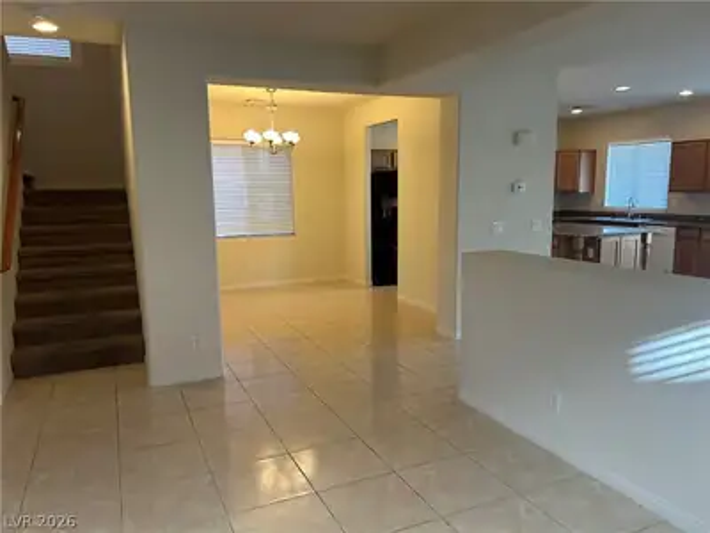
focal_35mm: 26
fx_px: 533
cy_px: 266
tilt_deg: -9.0
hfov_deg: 67.3
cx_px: 355
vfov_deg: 53.1
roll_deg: +0.6
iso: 125
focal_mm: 5.7
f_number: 1.5
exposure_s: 1/120
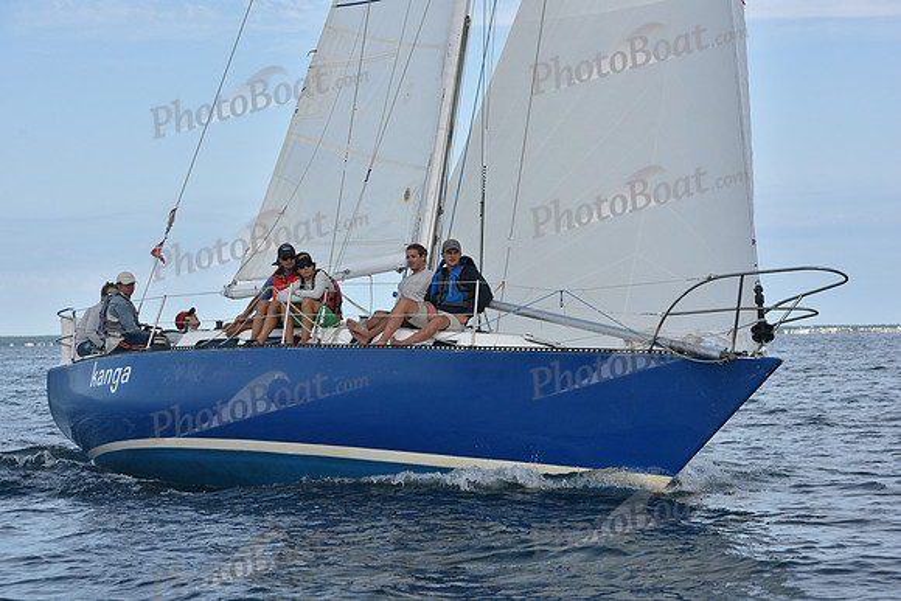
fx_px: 2303
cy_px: 300
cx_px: 450
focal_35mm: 92
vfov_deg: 14.9
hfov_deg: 22.1
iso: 320
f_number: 8
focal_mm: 92
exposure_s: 1/1000
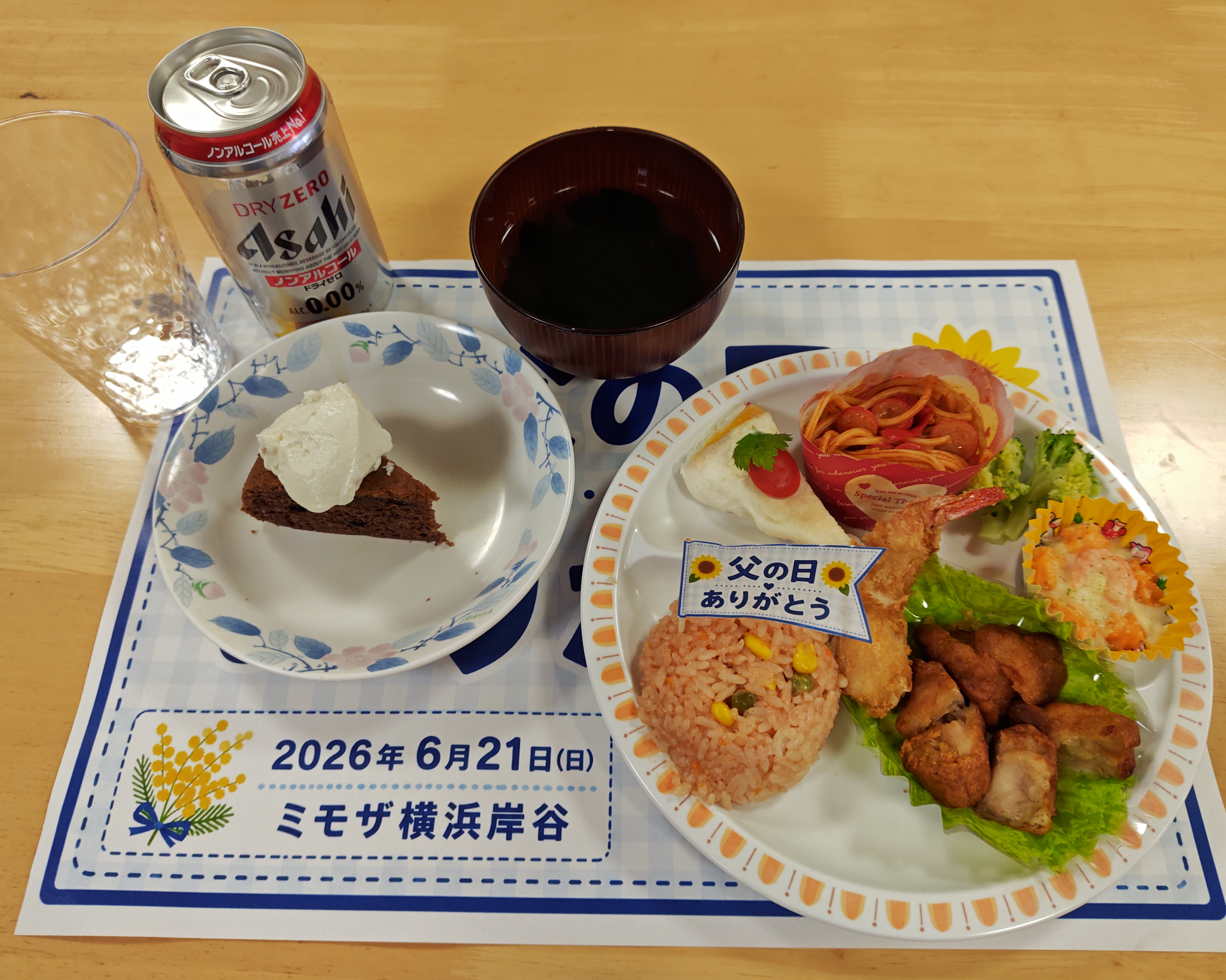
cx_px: 621
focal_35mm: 24
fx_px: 871
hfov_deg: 70.3
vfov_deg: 58.8
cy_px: 489
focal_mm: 5.56
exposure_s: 1/60
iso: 203
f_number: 1.9
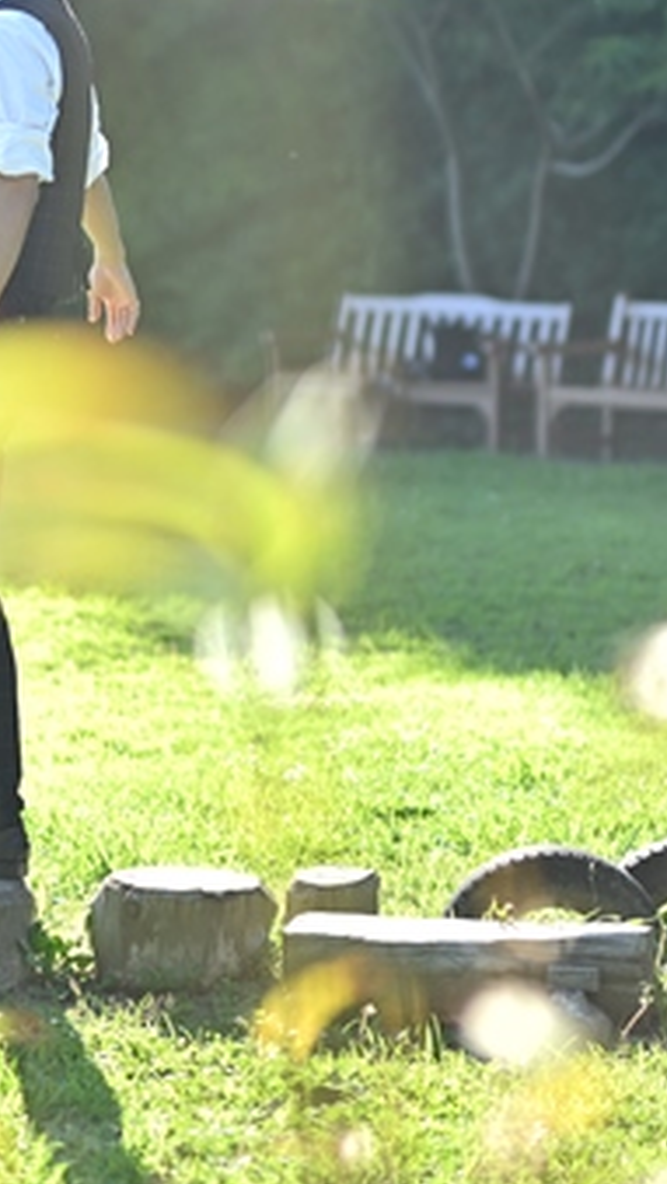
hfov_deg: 7.7
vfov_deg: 13.5
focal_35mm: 158
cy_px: 141
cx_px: 304
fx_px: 4962
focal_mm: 50
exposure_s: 1/250
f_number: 1.2
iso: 32
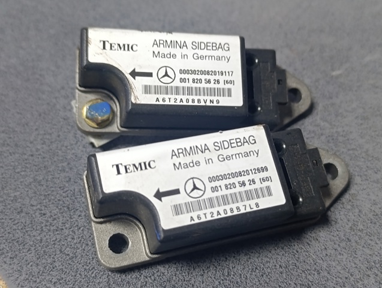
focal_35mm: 46
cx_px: 191
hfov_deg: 41.2
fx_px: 508
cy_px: 144
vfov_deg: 31.6
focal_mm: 6.14
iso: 1250
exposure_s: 1/33.3
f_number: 1.6
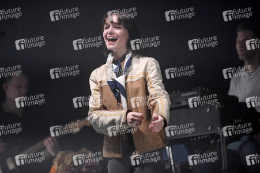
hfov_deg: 10.3
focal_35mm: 200
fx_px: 1443
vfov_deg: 6.9
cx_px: 130
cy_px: 86
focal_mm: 200
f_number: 3.2
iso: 1600
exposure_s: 1/400
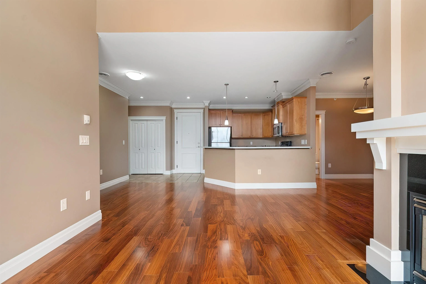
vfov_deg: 77.3
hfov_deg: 100.4
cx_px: 213
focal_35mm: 15
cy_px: 142
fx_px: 177
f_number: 7.1
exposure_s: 1/30
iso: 200
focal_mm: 10
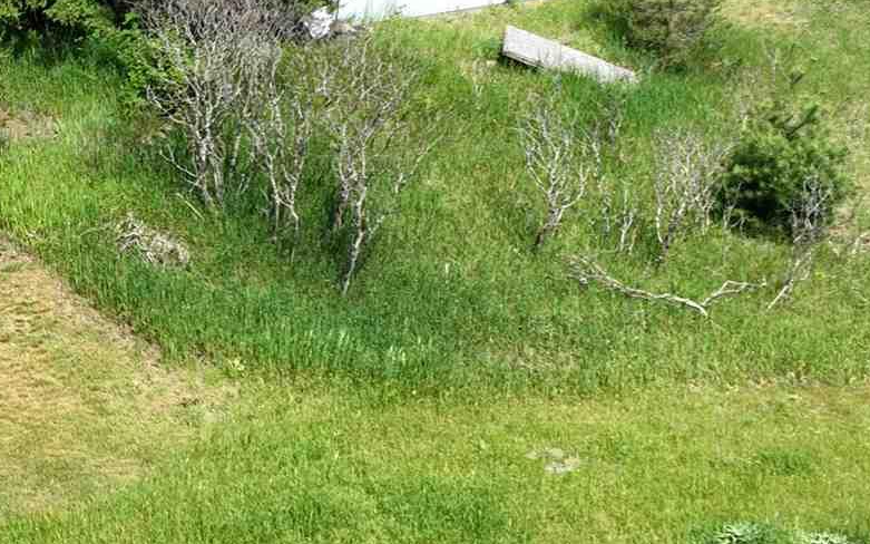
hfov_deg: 19.7
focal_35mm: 100
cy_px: 189
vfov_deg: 13.1
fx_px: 2371
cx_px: -151
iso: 100
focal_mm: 12.29
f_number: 2.8
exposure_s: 1/1250
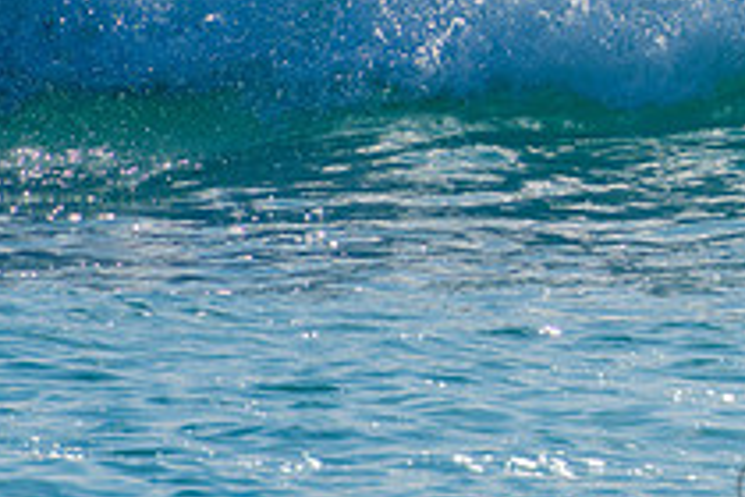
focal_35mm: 1654
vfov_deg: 0.8
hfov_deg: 1.2
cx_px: 1011
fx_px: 34226
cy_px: -101
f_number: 5.6
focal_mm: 400
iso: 220
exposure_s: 1/1600
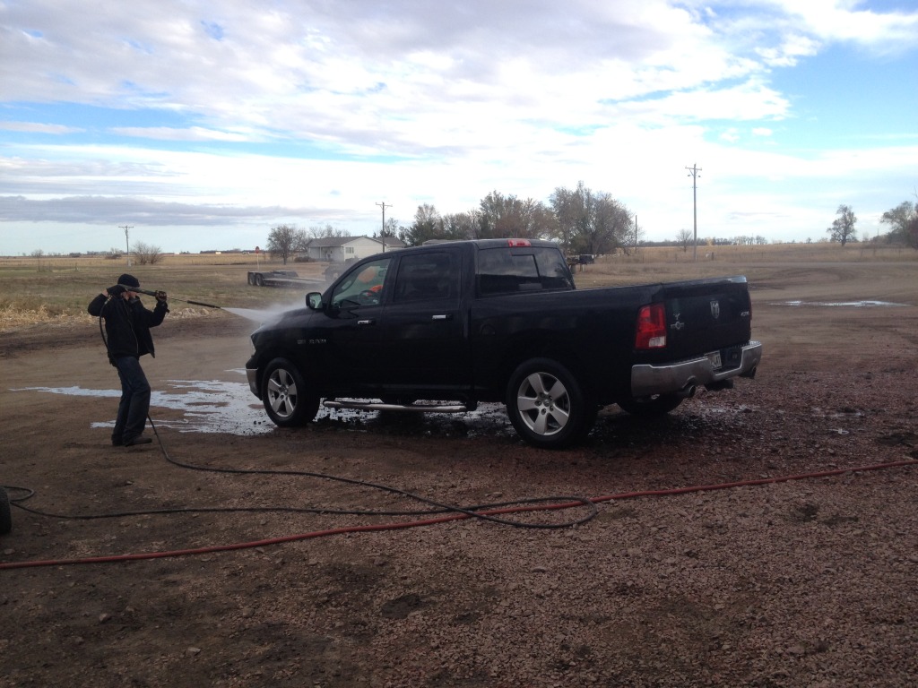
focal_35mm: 35
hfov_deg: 52.6
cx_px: 459
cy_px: 344
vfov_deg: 40.7
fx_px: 928
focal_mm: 4.28
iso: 50
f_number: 2.4
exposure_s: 1/546
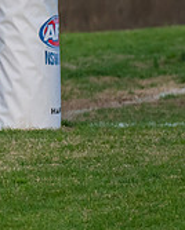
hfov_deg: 1.0
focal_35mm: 1597
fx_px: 10910
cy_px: 1
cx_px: 355
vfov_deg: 1.2
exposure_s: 1/1600
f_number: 6
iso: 1100
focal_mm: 350
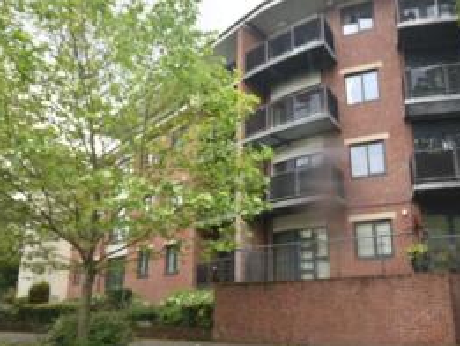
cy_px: 193
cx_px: 298
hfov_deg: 60.7
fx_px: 384
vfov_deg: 48.3
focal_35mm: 29
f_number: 5
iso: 200
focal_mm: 11
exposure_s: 1/100
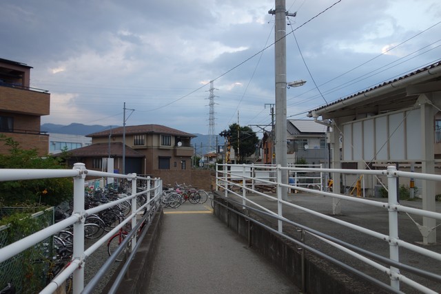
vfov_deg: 46.4
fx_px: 343
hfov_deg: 65.5
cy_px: 147
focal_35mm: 28
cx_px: 220
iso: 125
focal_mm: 10.4
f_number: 2.5
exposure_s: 1/100
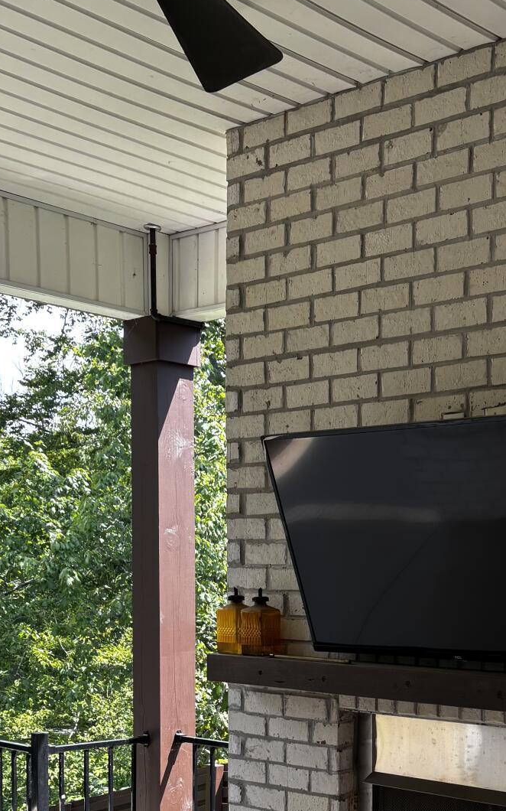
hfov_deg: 23.9
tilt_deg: -5.2
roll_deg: -1.9
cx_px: 493
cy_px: 656
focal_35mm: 52
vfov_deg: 37.4
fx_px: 1148
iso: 50
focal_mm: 5.96
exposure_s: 1/290
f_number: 1.6
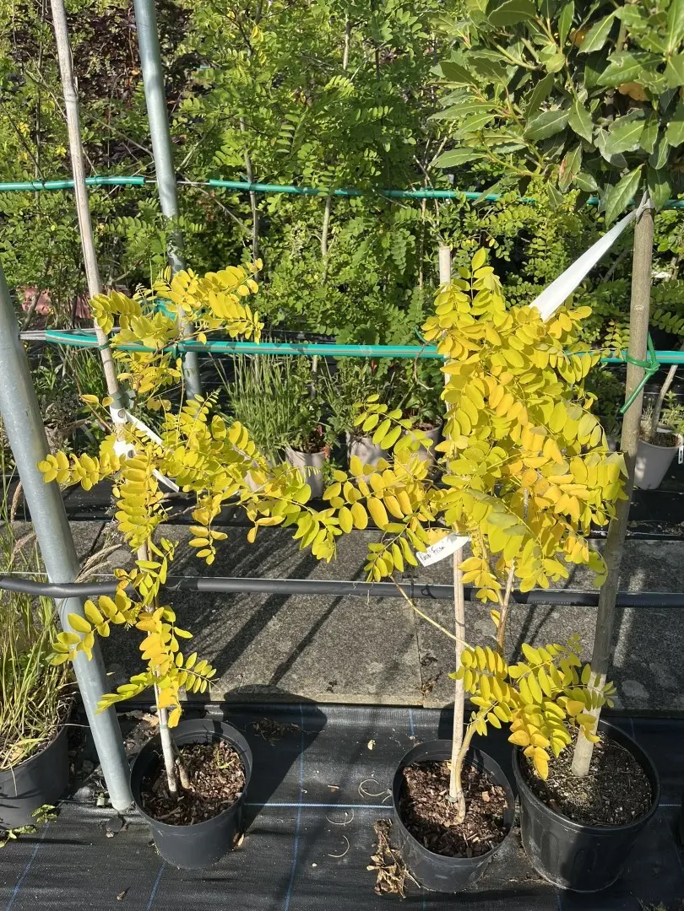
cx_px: 342
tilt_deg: -30.4
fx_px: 685
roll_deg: -0.2
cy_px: 456
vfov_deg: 67.3
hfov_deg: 53.1
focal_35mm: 26
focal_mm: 5.1
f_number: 1.6
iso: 50
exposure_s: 1/1802
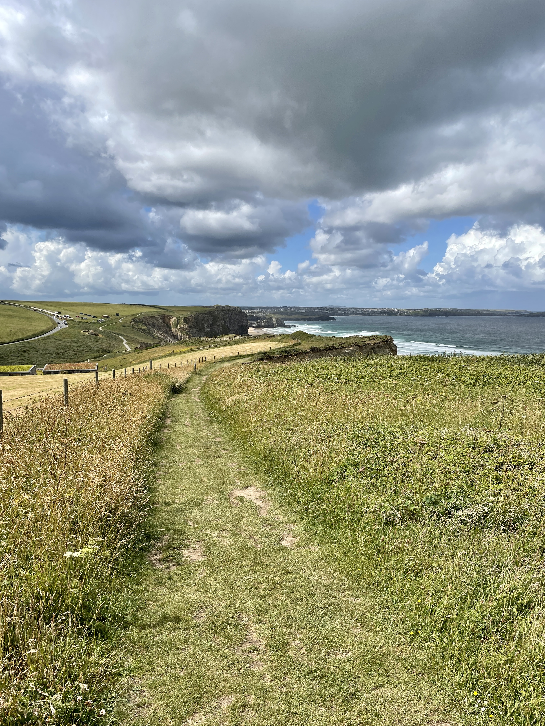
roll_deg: -0.3
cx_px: 272
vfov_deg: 67.3
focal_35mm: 26
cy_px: 363
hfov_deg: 53.1
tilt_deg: -4.9
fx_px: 546
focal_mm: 4.2
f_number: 1.6
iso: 32
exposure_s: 1/5291
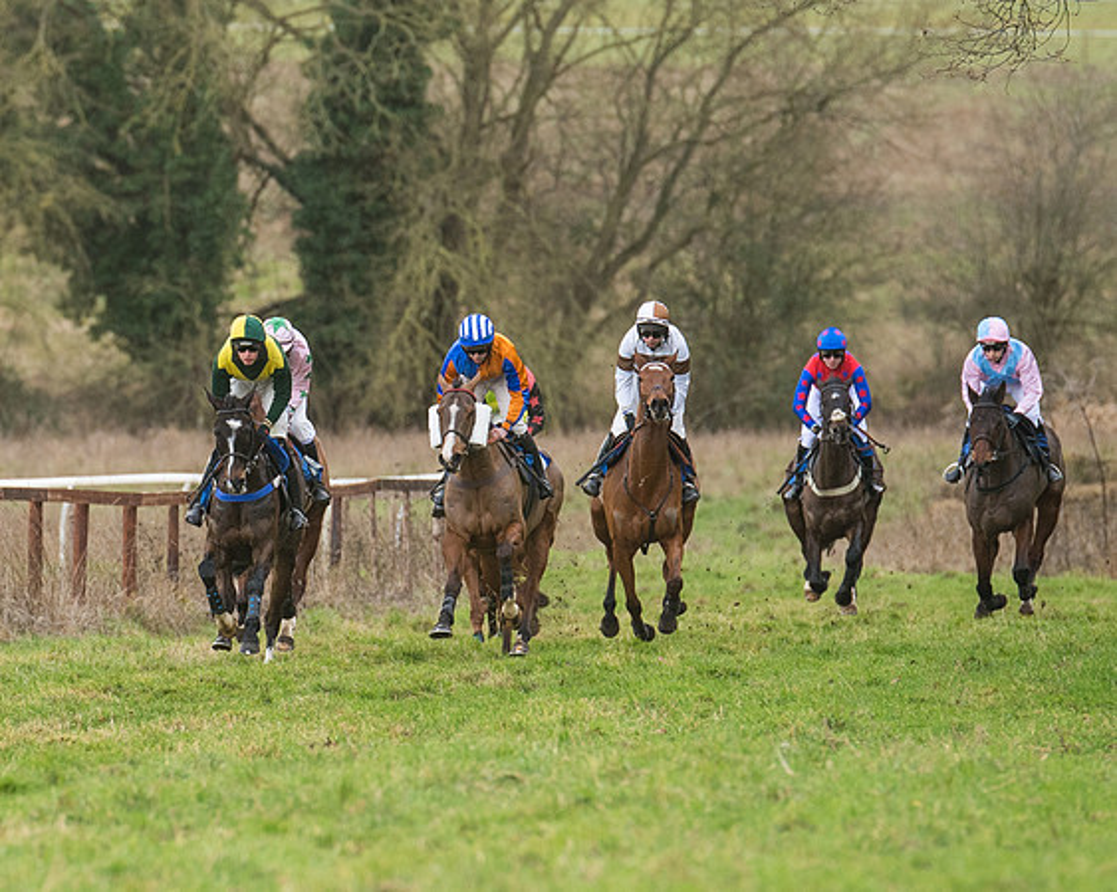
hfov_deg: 3.1
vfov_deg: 2.4
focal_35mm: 634
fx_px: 20946
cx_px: 285
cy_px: 349
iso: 800
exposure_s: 1/1000
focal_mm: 300
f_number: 4
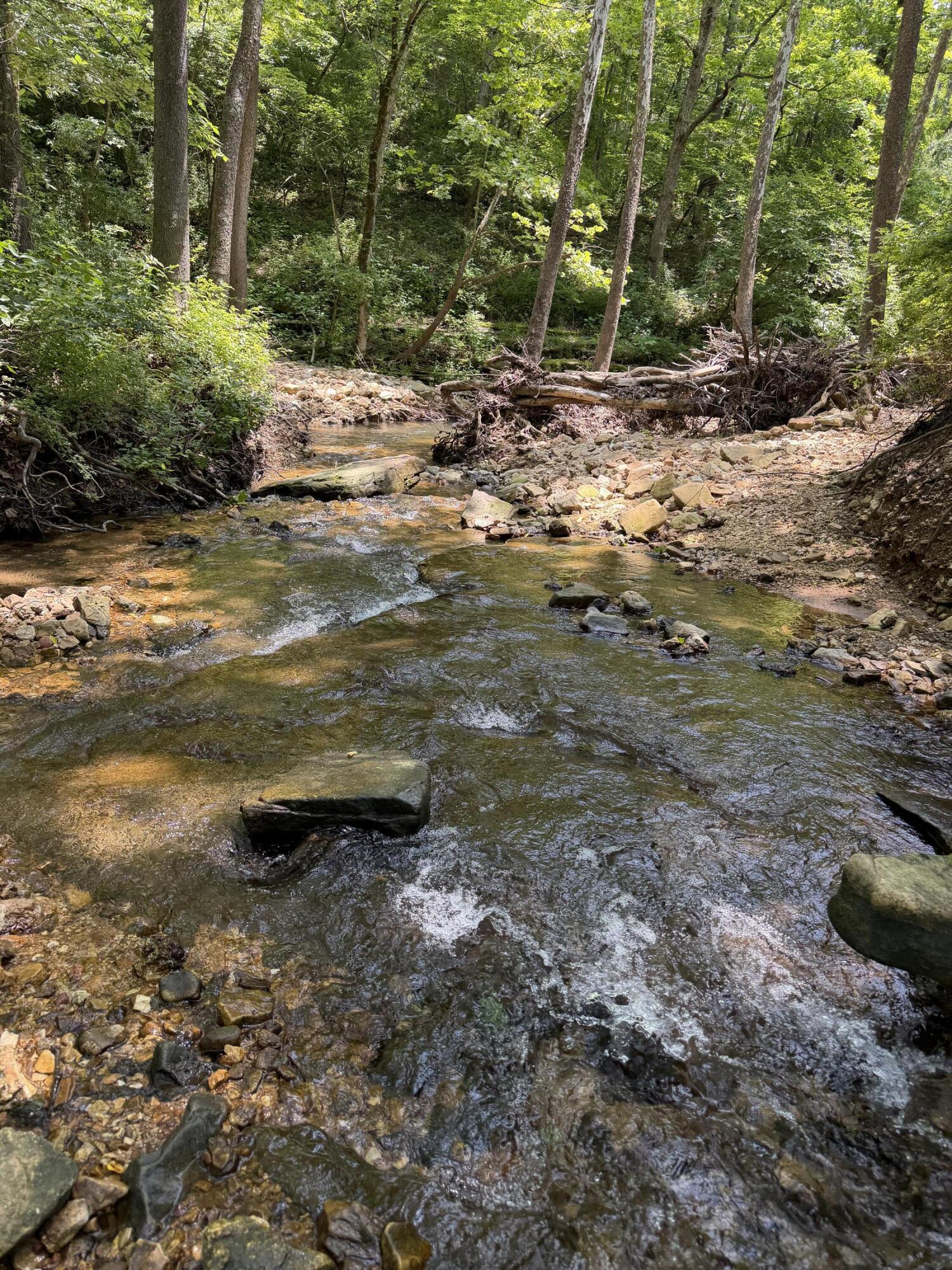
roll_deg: -4.5
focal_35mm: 24
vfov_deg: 71.6
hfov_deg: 56.8
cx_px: 476
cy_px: 635
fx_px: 880
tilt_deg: -18.9
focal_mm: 6.76
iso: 80
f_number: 1.78
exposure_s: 1/280
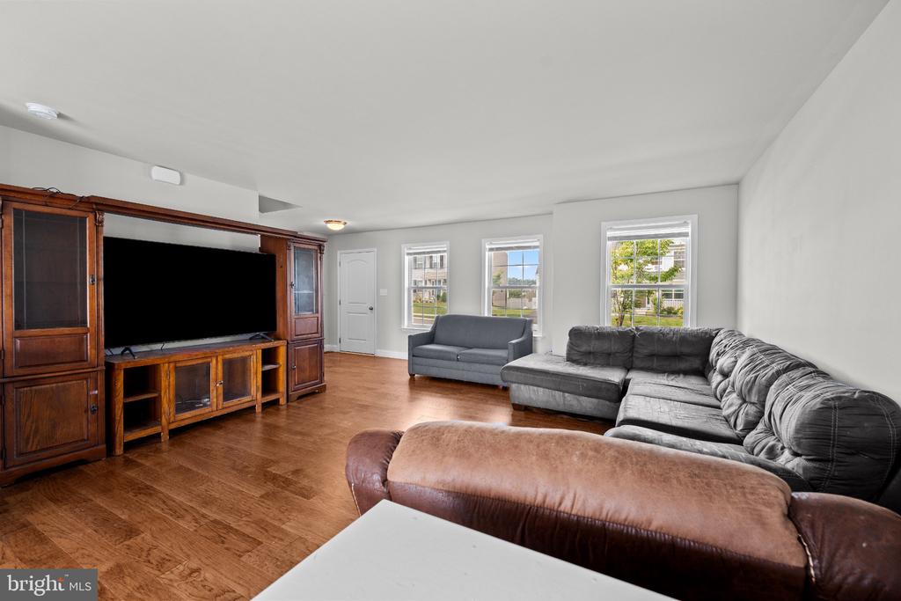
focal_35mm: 14
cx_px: 450
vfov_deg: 81.2
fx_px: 350
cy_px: 300
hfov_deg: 104.2
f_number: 5.6
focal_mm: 14
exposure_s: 1/6
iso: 400
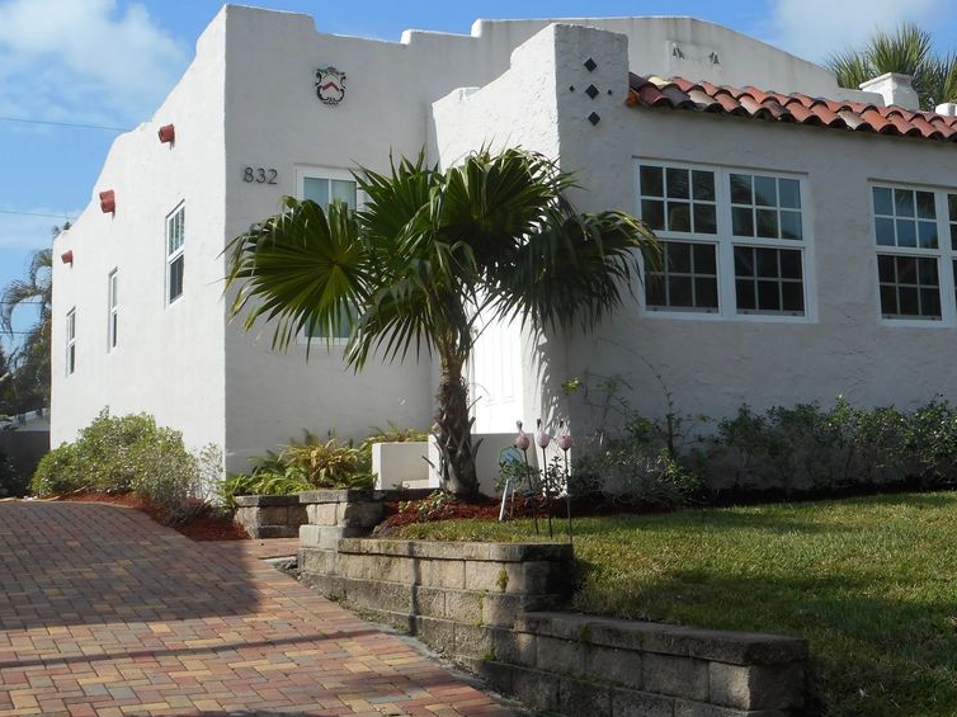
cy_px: 294
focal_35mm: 53
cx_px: 551
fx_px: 1465
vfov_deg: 27.5
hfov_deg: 36.1
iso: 80
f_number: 4.5
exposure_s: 1/640
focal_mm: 6.9
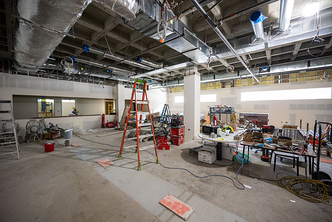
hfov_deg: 104.2
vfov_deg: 81.2
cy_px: 111
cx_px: 166
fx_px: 129
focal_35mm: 14
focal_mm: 14
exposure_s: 1/100
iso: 4000
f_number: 4
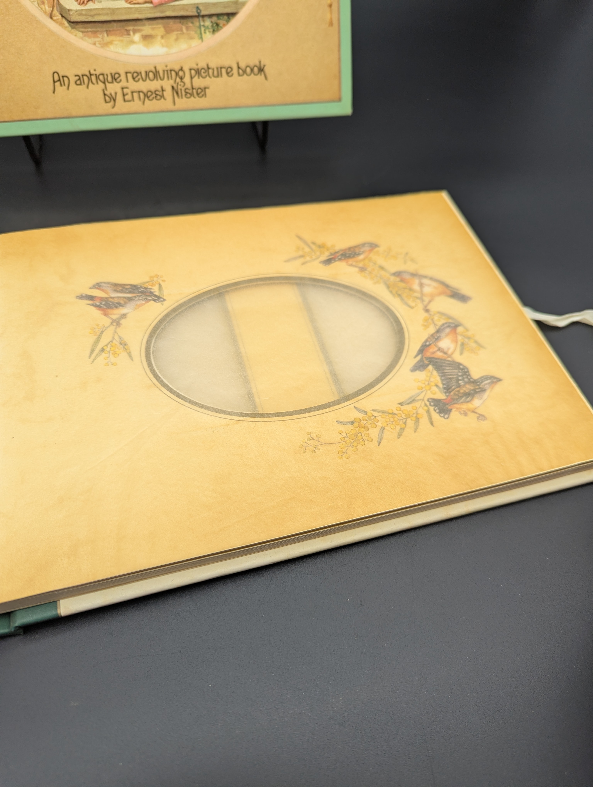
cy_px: 394
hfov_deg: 56.9
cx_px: 296
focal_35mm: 24
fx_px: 547
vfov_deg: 71.5
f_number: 1.85
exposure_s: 1/112
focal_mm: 6.81
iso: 48
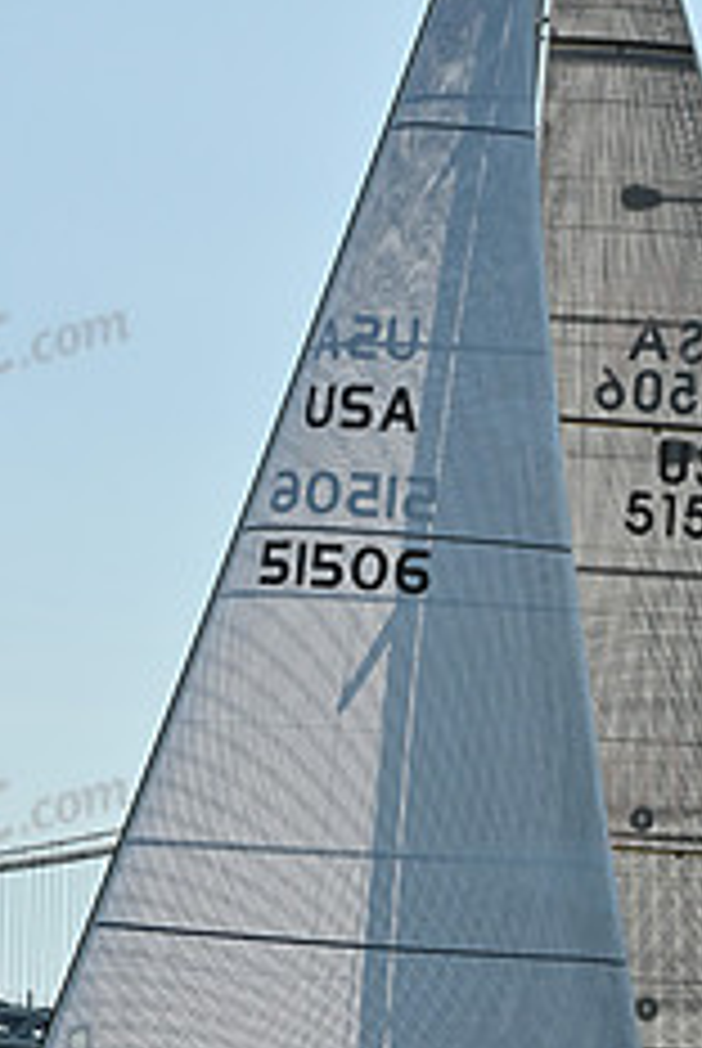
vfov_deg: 11.8
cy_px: 562
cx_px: 362
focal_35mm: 174
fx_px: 5074
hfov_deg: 7.9
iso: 320
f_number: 10
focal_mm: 70
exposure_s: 1/1000
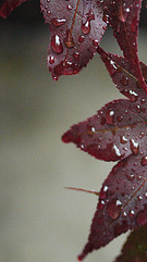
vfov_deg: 20.3
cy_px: 78
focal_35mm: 105
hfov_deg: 10.7
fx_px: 730
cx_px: 278
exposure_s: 1/125
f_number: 1.7
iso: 800
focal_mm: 20
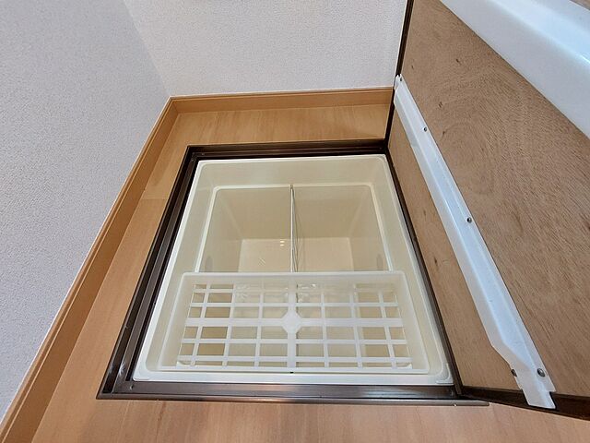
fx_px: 222
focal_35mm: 13
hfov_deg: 106.2
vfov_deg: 89.9
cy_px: 222
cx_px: 295
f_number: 2.2
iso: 400
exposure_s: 1/60
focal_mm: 1.74
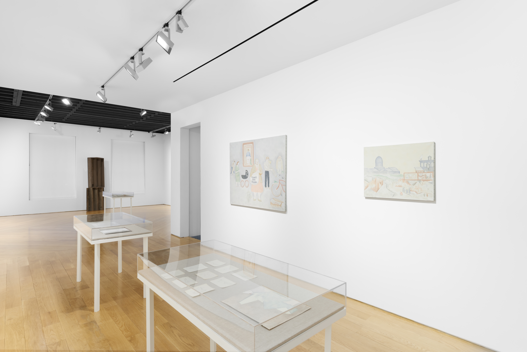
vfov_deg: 64.6
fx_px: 278
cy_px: 176
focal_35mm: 19
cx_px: 264
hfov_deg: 86.9
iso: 100
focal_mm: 19
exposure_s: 1/1.25
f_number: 11
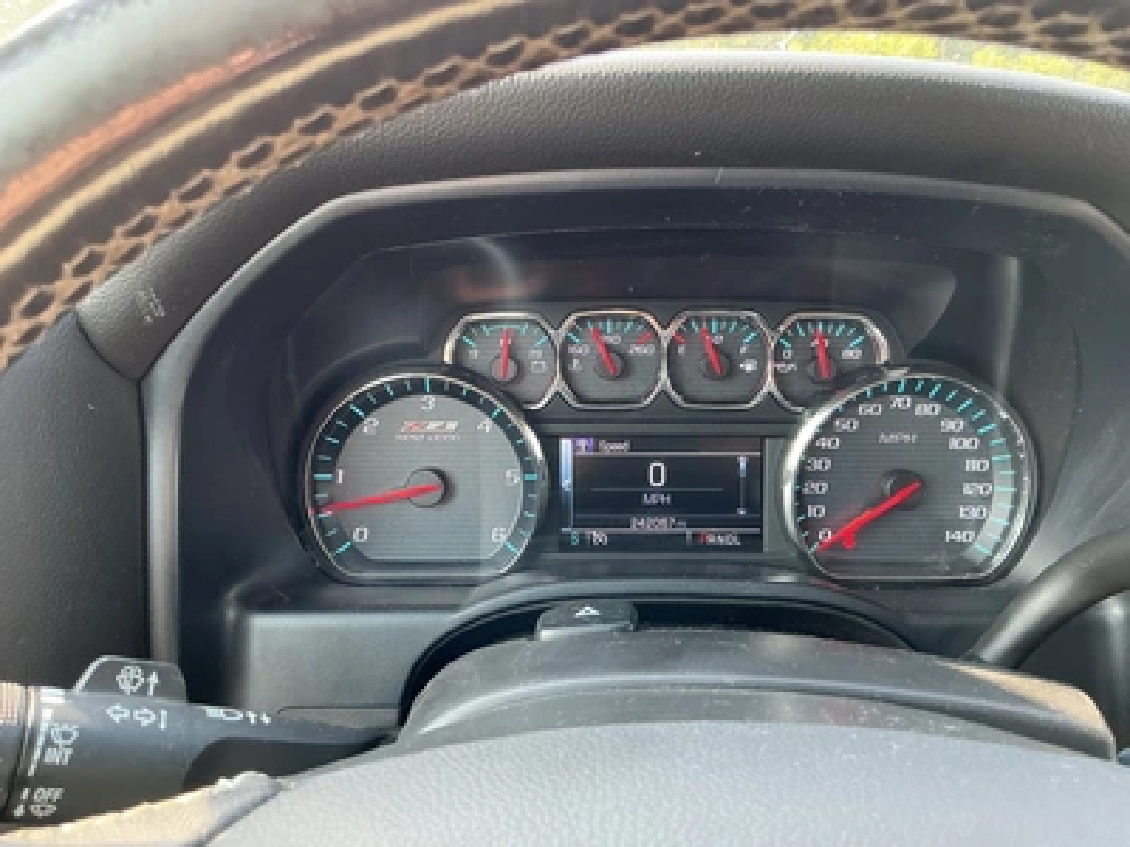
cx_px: 565
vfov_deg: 49.7
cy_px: 424
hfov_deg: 63.4
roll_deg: +0.8
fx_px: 914
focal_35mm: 28
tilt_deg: -18.1
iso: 64
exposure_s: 1/76
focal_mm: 3
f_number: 1.8
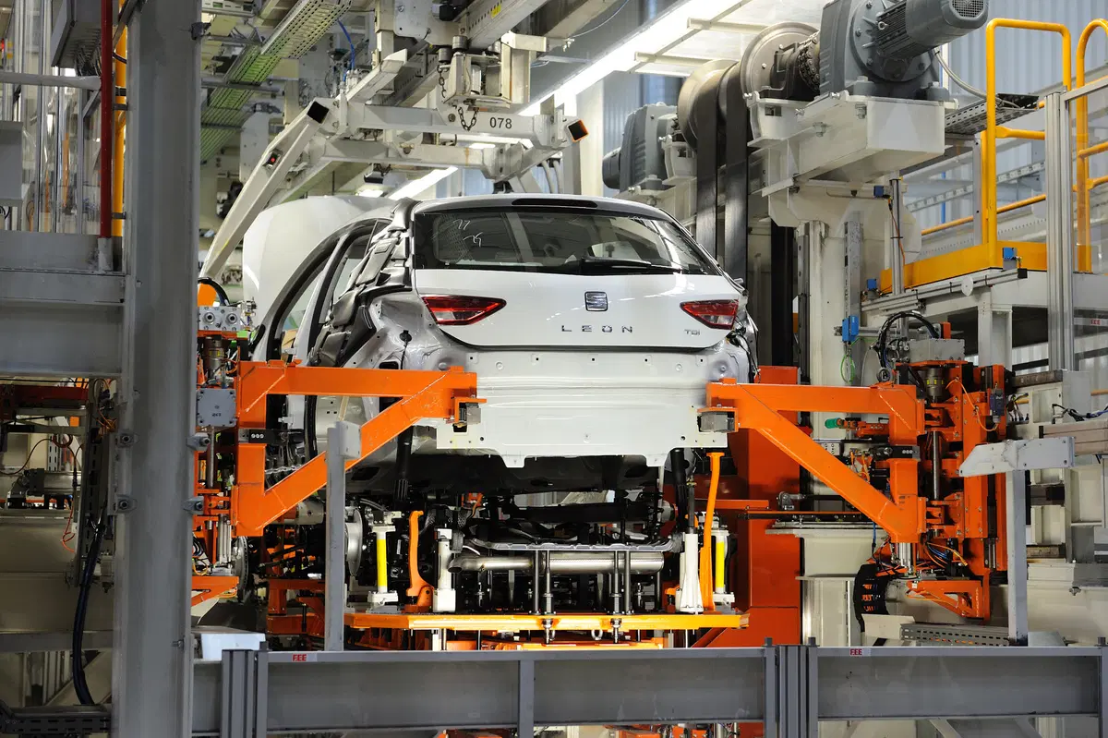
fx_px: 2153
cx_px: 554
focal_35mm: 70
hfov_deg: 28.9
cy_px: 369
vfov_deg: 19.4
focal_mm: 70
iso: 800
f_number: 3.5
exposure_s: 1/60
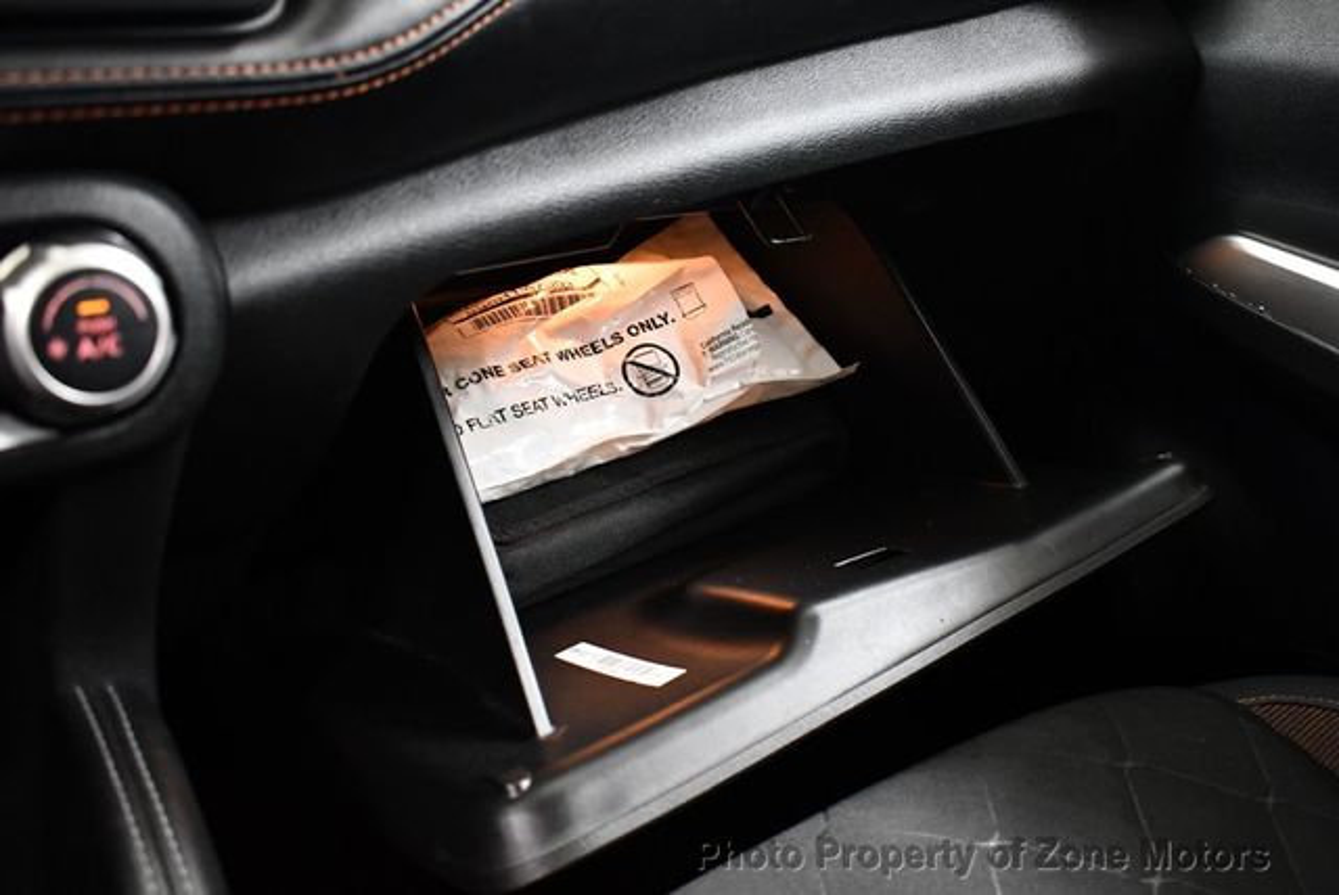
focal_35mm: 36
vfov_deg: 36.9
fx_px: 1340
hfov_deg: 53.1
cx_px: 670
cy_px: 448
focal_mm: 18
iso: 3200
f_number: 3.5
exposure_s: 1/60
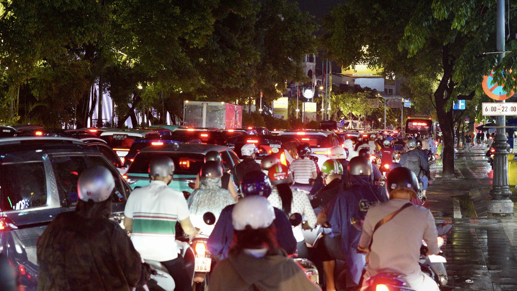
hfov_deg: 26.8
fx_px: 1083
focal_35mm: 79
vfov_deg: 15.3
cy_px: 120
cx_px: 258
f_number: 4
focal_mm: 50
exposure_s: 1/100
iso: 10000
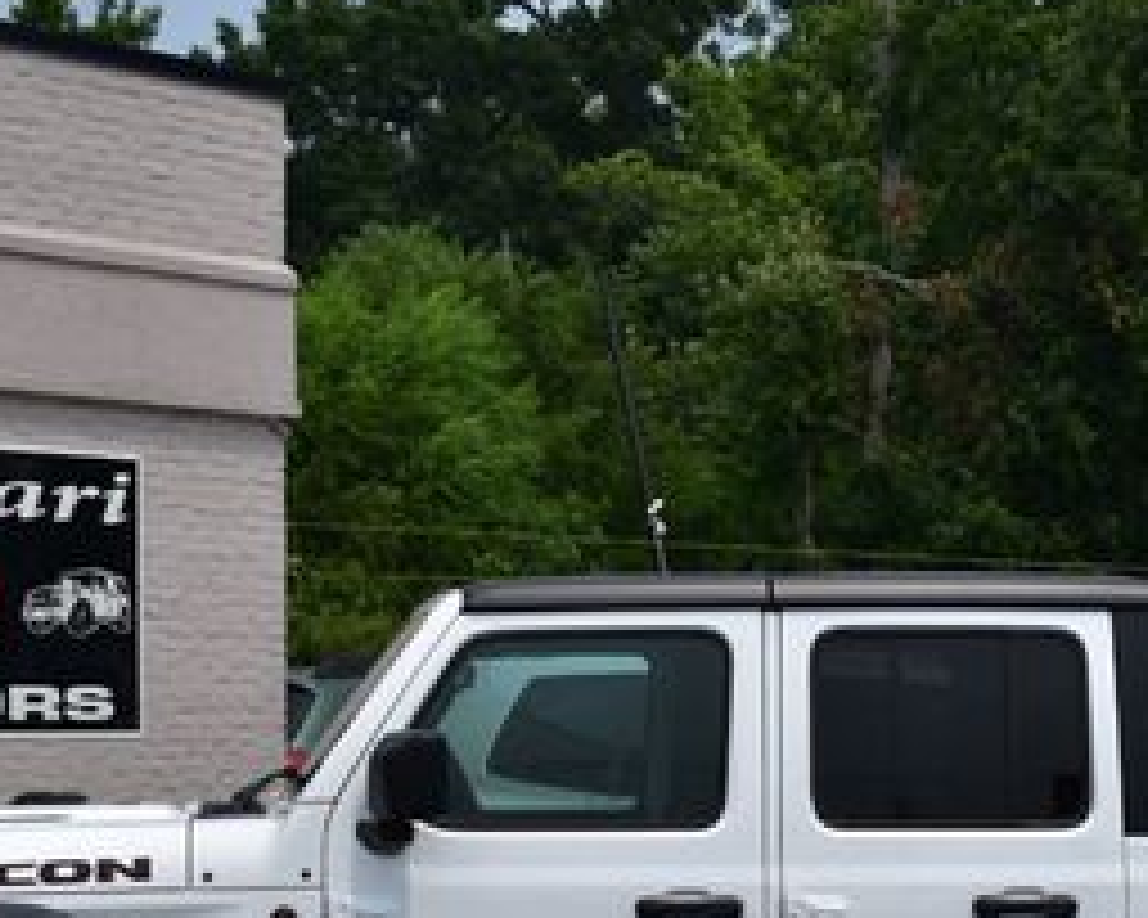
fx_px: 3839
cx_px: 824
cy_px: 819
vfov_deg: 13.5
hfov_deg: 16.9
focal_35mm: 113
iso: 200
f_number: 11
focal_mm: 32
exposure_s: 1/500
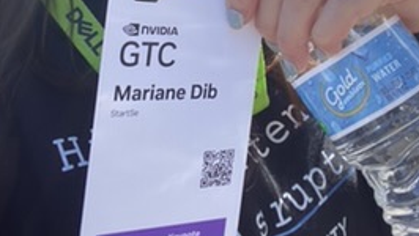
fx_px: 656
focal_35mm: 59
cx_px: 203
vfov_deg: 19.3
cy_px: -41
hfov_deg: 35.4
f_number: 2.2
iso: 25
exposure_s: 1/256
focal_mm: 2.71
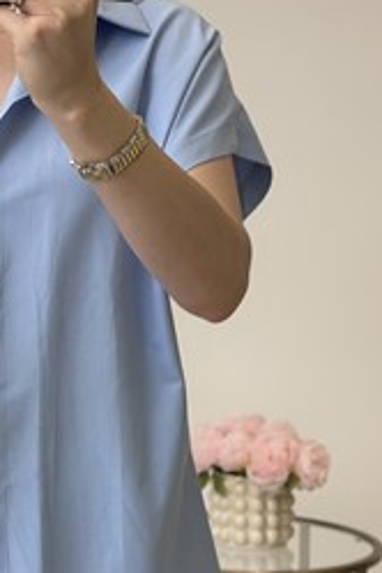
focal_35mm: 107
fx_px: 1703
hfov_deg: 12.6
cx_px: -5
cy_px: 252
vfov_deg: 19.1
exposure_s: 1/411
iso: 80
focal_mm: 6.86
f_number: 1.78
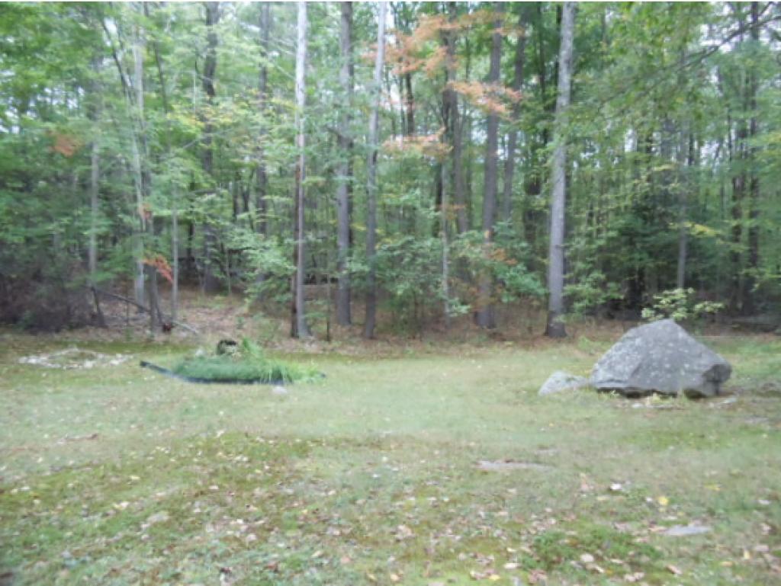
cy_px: 293
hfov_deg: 42.9
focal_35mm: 44
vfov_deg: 32.9
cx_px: 390
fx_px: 993
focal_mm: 6
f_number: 3.5
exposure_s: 1/125
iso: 400
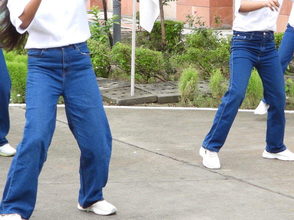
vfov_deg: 13.1
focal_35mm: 113
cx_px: 207
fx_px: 960
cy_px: 93
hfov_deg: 17.4
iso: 100
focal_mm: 7.4
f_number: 3.2
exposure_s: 1/200
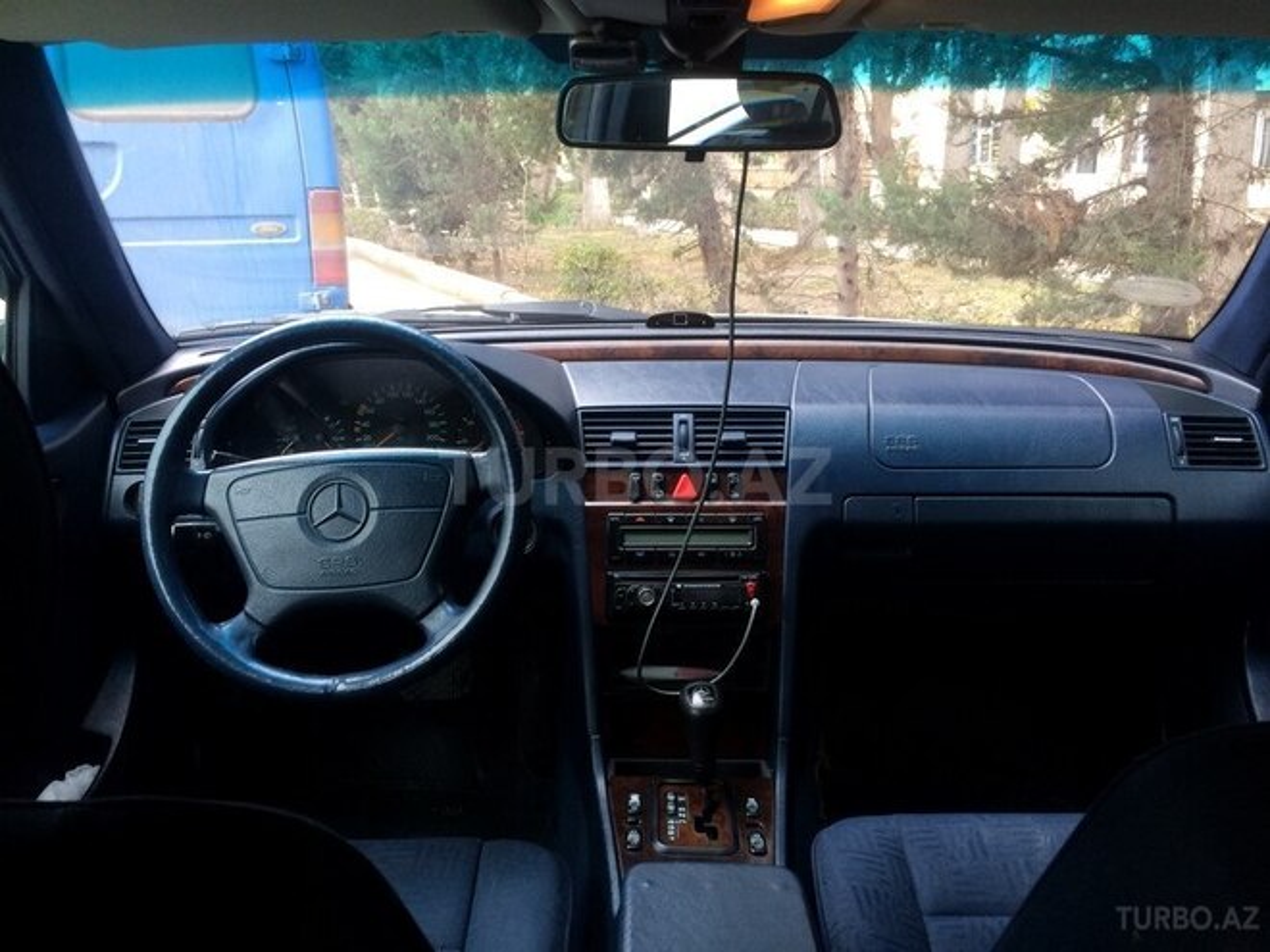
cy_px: 476
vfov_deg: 48.2
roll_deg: +1.2
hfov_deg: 61.7
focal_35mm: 29
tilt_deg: -16.2
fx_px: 1064
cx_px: 635
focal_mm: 4.15
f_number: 2.2
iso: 50
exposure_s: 1/33
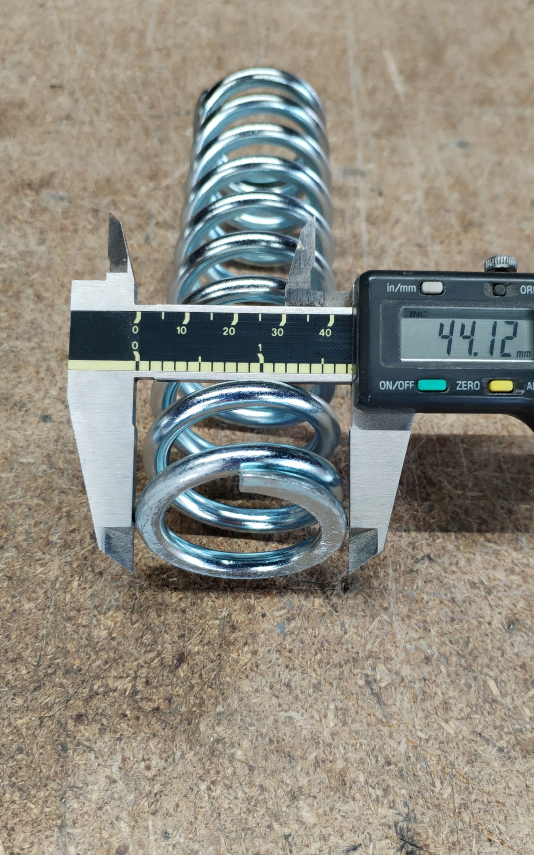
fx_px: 769
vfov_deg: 58.1
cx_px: 309
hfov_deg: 38.2
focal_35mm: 33
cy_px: 442
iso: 336
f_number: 1.8
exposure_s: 1/33.3
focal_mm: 4.75
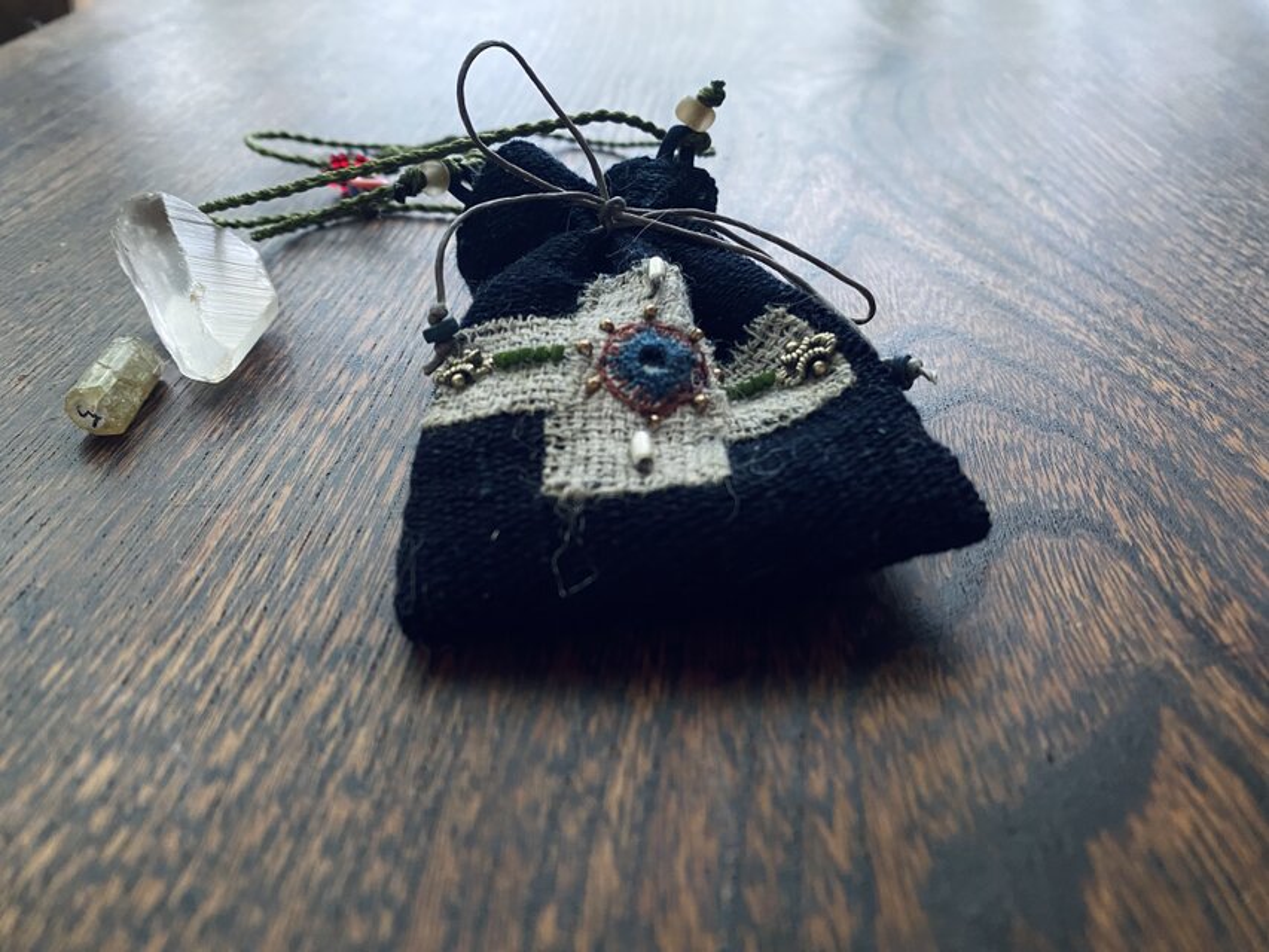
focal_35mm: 25
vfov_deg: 54.9
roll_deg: +1.9
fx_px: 917
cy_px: 476
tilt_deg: -34.0
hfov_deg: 69.4
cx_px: 634
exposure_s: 1/60
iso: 500
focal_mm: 4.25
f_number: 1.8
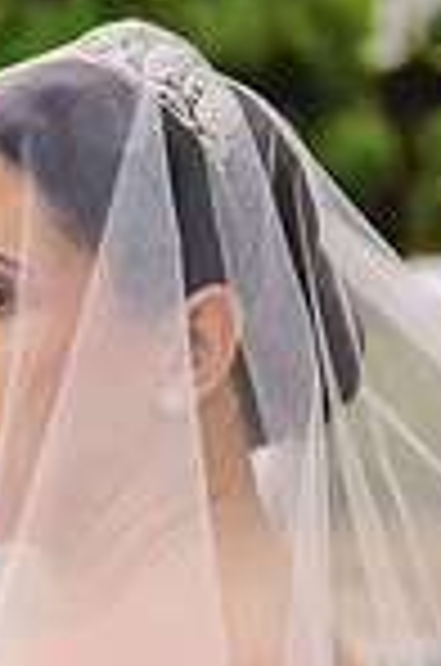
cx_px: -112
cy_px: 788
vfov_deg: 11.1
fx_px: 3378
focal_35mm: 183
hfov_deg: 7.4
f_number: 3.2
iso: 160
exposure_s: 1/200
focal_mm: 60
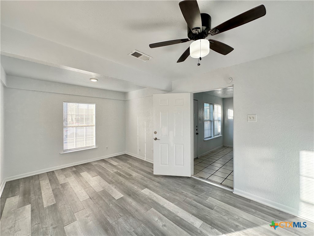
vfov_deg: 85.7
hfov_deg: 102.1
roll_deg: -0.1
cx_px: 157
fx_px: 127
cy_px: 118
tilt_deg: -0.8
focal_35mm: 14
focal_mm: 2.22
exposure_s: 1/244
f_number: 2.2
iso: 40
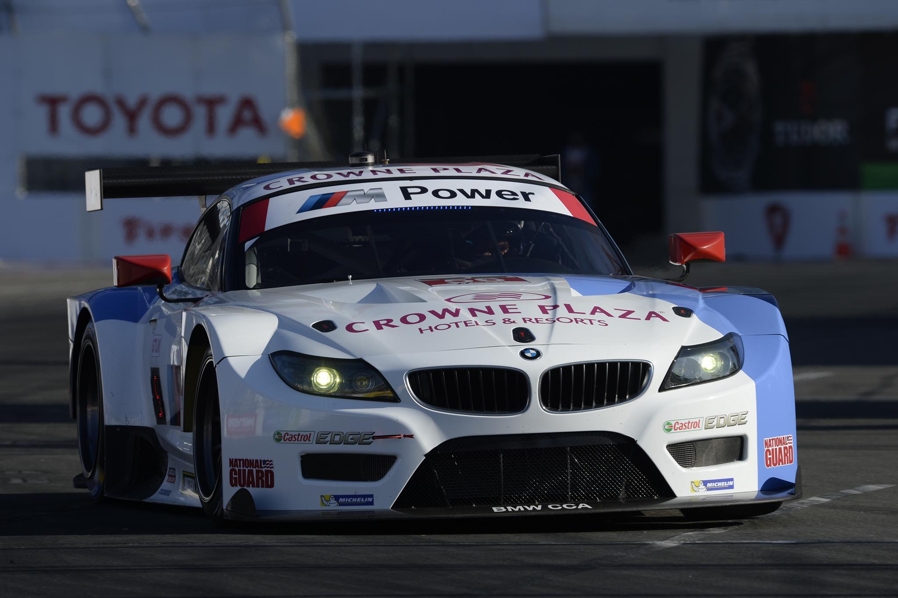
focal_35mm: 500
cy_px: 299
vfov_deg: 2.7
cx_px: 449
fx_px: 12465
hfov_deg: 4.1
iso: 200
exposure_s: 1/640
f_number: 9
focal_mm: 500
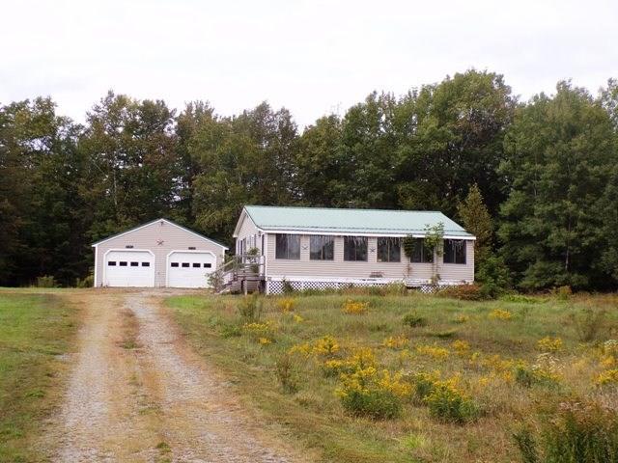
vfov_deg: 26.1
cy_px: 232
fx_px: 1000
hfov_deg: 34.3
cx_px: 309
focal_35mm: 56
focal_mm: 10.1
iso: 80
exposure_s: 1/250
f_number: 5.3
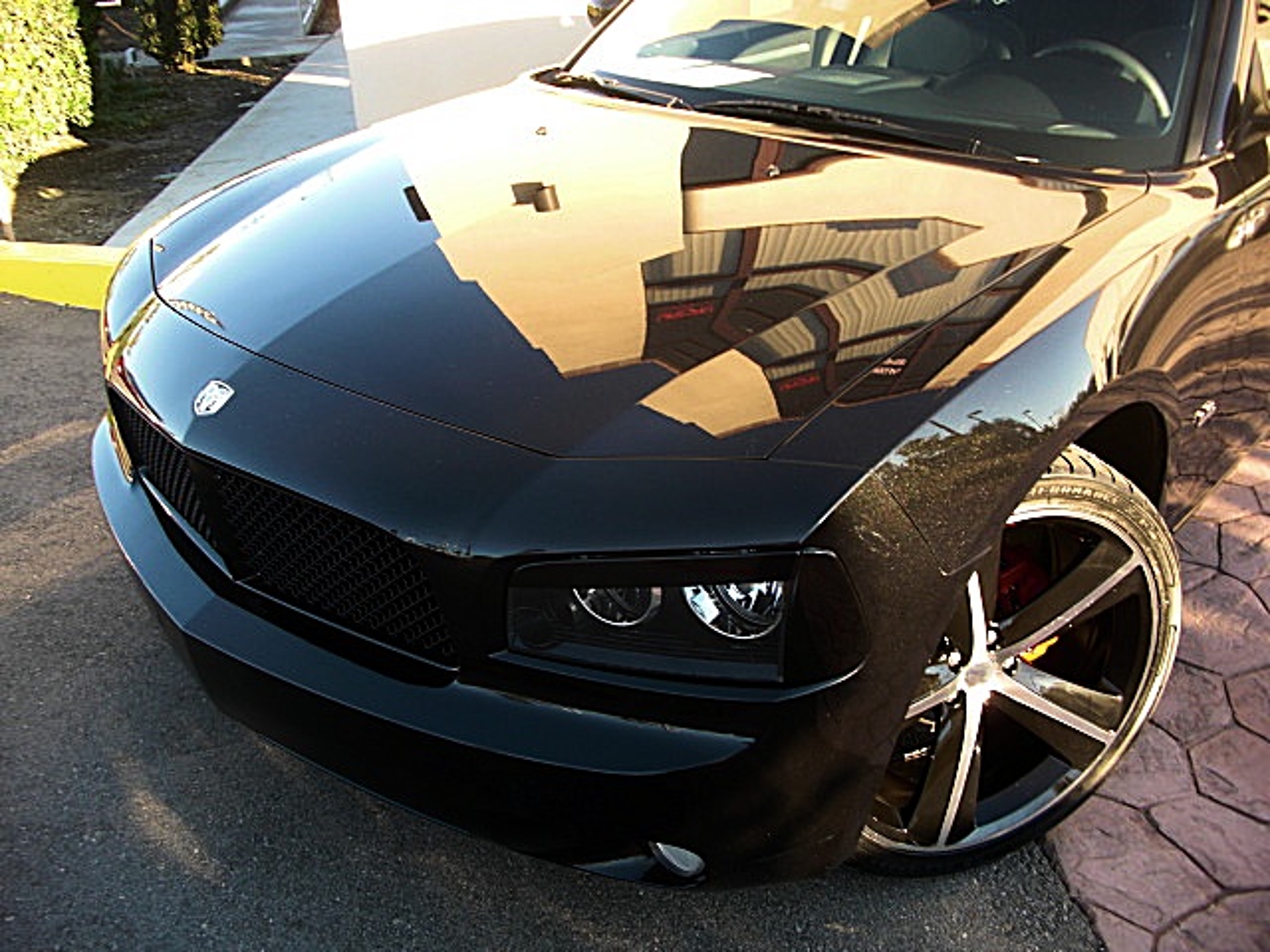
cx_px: 635
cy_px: 476
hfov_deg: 51.4
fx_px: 1321
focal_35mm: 36
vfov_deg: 39.7
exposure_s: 1/80
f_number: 2.8
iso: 50
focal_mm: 6.3
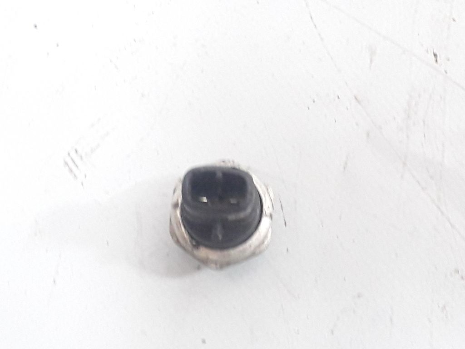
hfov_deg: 65.3
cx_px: 232
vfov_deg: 51.4
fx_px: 363
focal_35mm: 27
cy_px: 174
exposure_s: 1/25
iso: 250
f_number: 1.9
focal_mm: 3.6
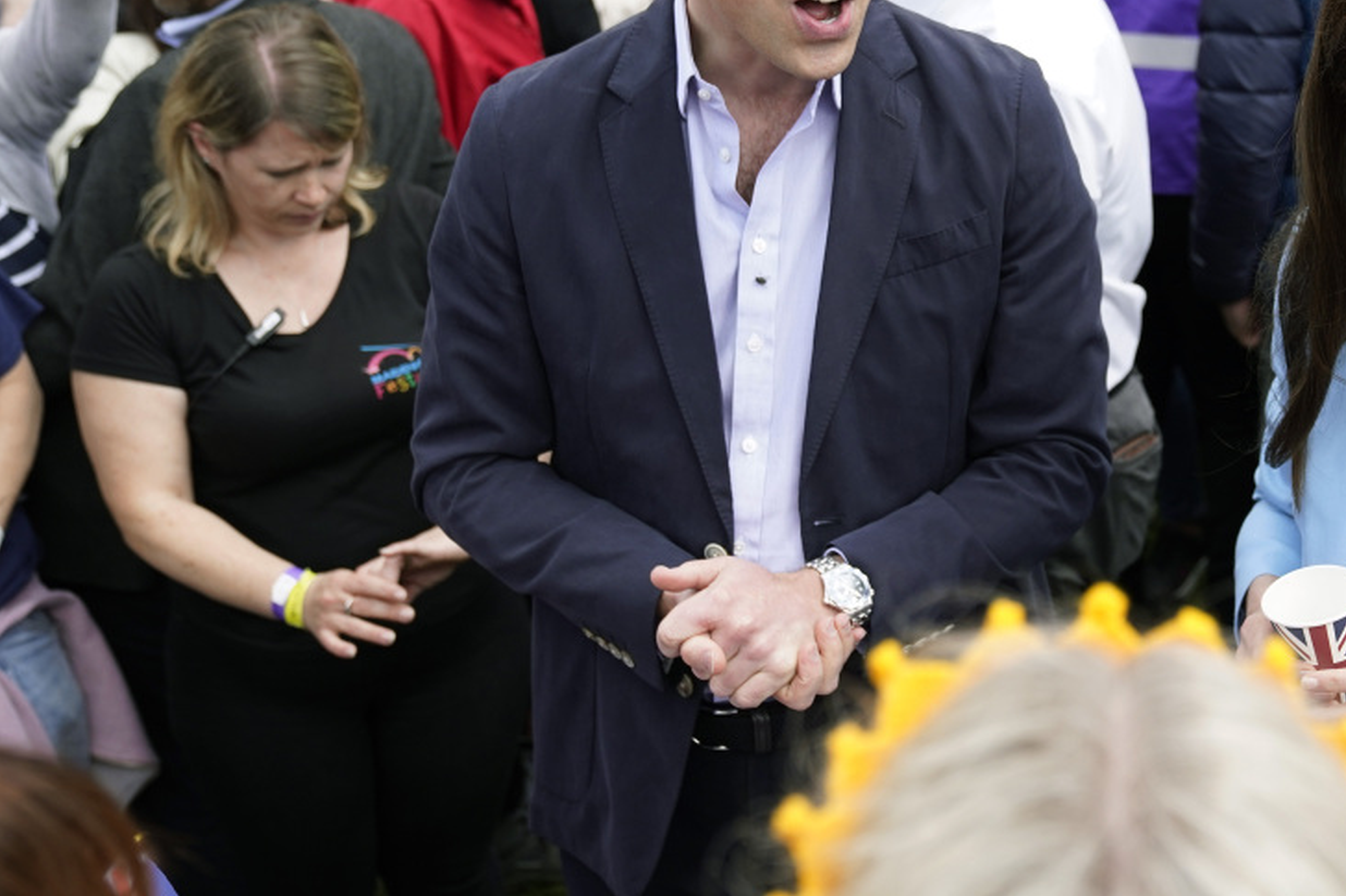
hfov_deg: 31.9
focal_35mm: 61
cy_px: 290
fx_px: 2280
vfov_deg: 22.1
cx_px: 1093
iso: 500
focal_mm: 37
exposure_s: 1/1600
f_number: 3.5
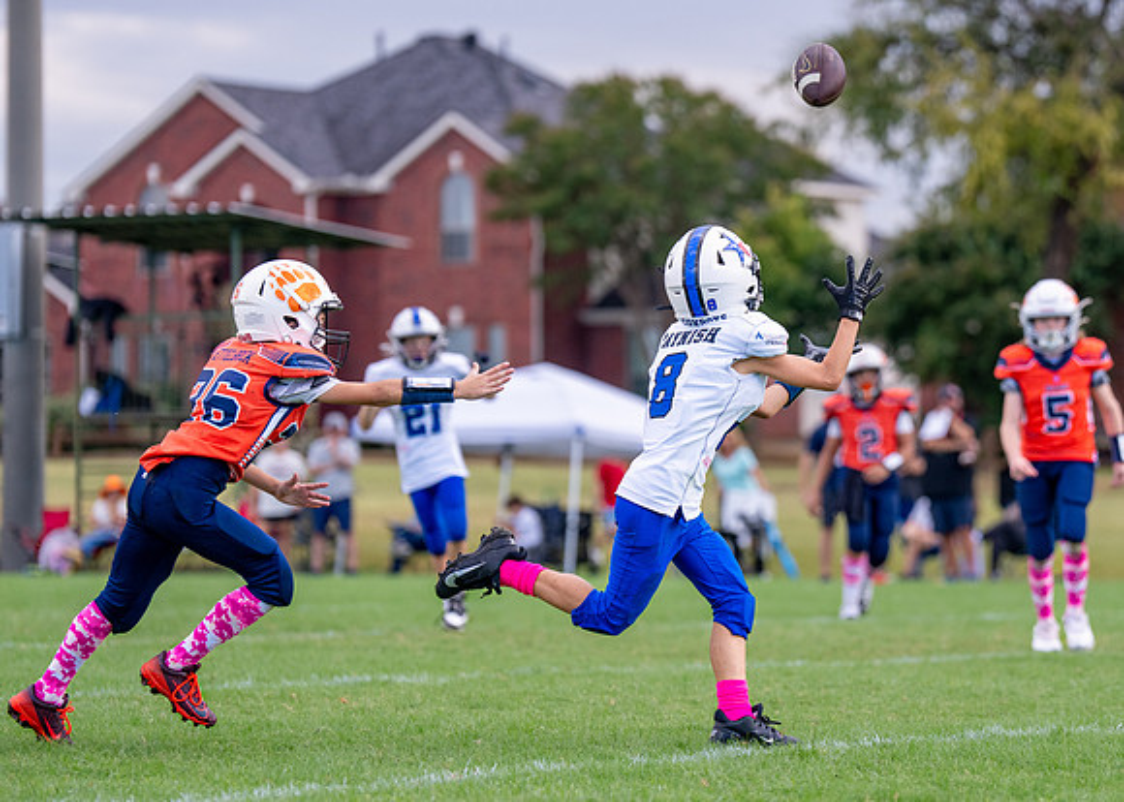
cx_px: 733
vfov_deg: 7.4
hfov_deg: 10.4
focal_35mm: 193
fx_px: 6172
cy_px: 416
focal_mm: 135
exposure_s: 1/3200
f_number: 2.8
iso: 500
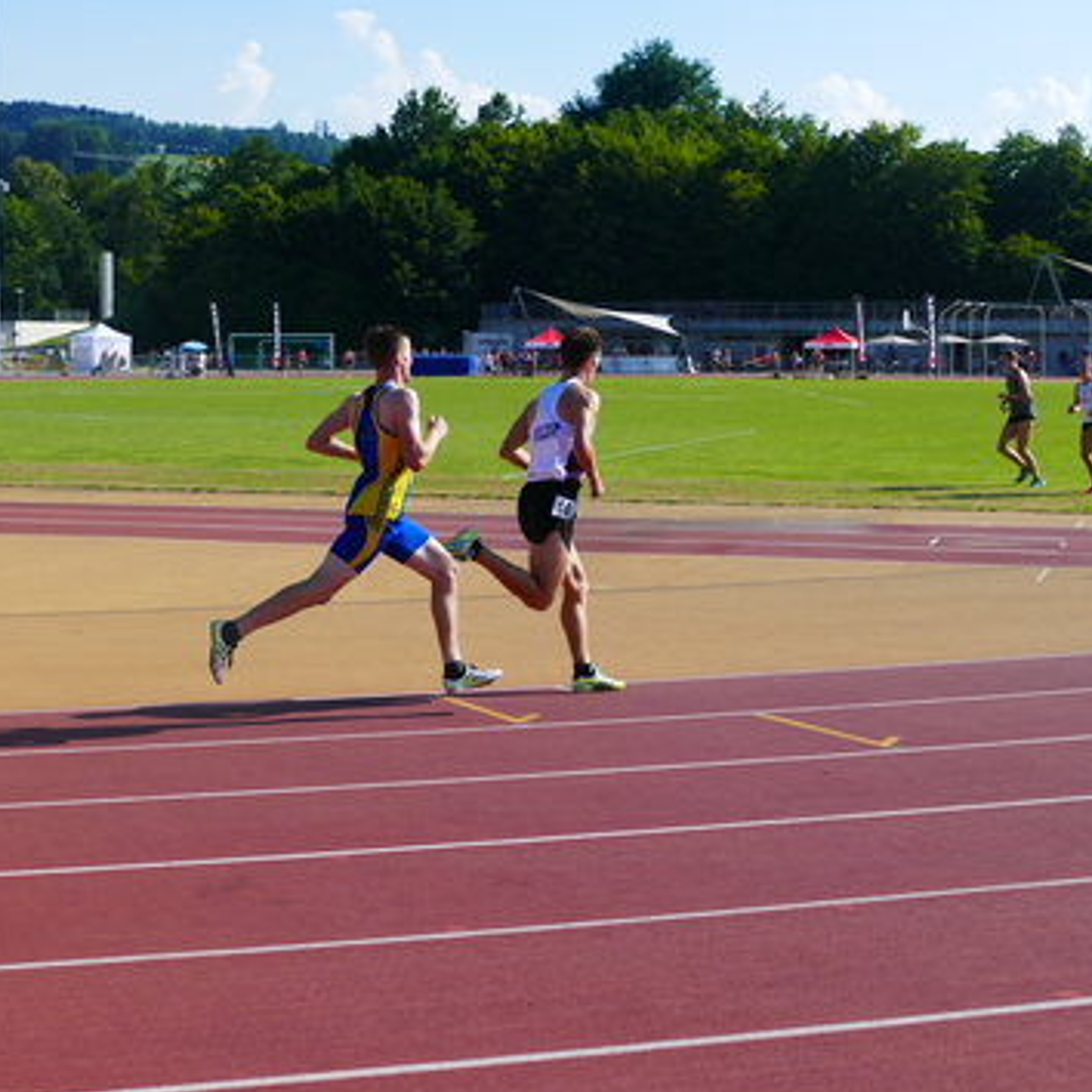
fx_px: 2498
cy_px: 549
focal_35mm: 70
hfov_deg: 24.6
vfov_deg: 24.7
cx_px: 423
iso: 125
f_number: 3.4
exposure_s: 1/1600
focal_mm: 19.84
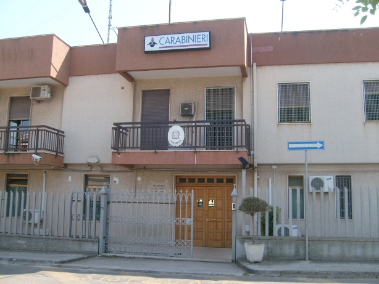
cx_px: 190
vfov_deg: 40.7
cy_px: 142
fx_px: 383
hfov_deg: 52.6
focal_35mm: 35
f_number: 7.1
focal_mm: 5.8
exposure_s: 1/125
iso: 80
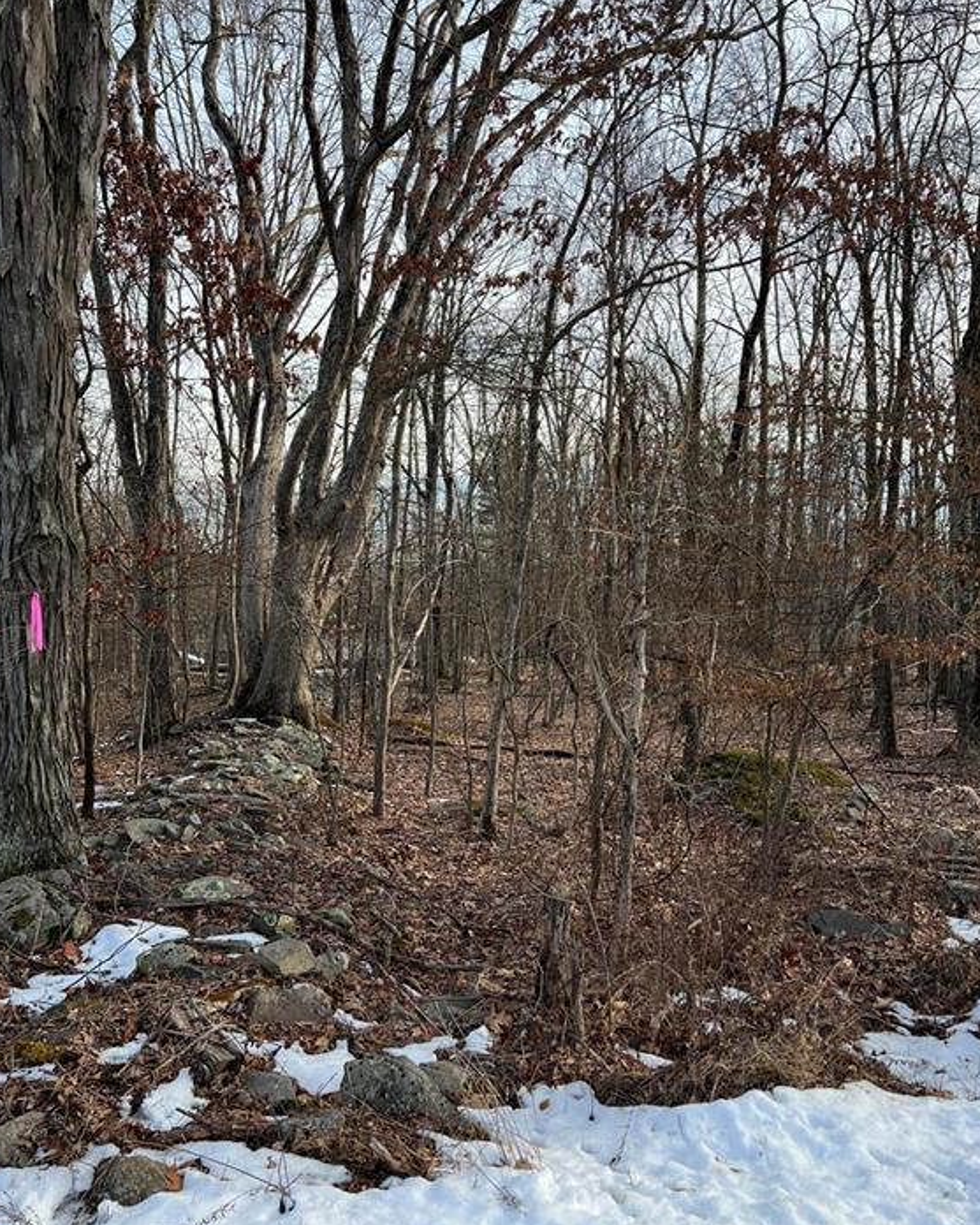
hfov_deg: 51.5
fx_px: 1015
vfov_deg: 62.2
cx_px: 487
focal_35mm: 28
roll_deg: -4.9
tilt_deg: -3.9
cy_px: 641
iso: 50
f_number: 1.5
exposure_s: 1/780
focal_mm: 5.7
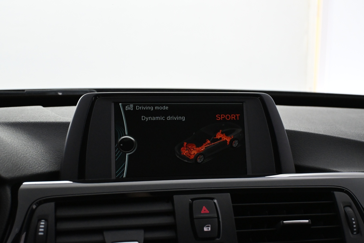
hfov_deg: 37.9
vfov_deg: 25.8
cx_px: 182
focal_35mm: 52
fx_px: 531
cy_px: 122
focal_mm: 35
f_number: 5.3
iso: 4500
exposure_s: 1/60
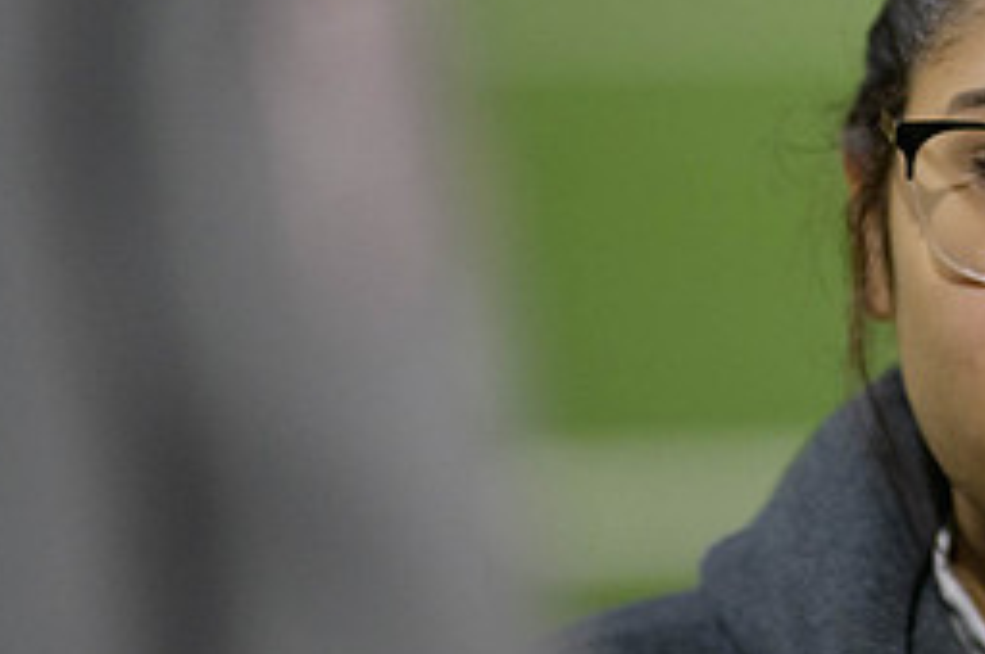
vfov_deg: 3.0
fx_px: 12406
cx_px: 1089
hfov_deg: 4.5
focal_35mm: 454
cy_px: 190
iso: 3600
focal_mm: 200
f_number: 2.8
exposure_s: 1/640
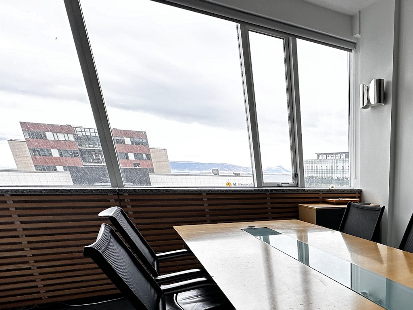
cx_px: 382
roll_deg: -1.2
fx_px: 334
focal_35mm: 28
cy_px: 306
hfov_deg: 54.1
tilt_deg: -20.6
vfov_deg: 43.2
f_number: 2.2
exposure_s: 1/99
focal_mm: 2.22
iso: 40
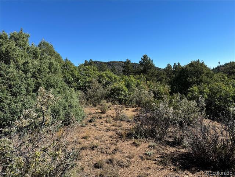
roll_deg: +4.3
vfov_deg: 56.8
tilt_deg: -5.6
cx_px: 118
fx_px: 163
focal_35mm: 24
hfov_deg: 71.6
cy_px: 88
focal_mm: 6.76
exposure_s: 1/3247
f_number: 1.78
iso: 80
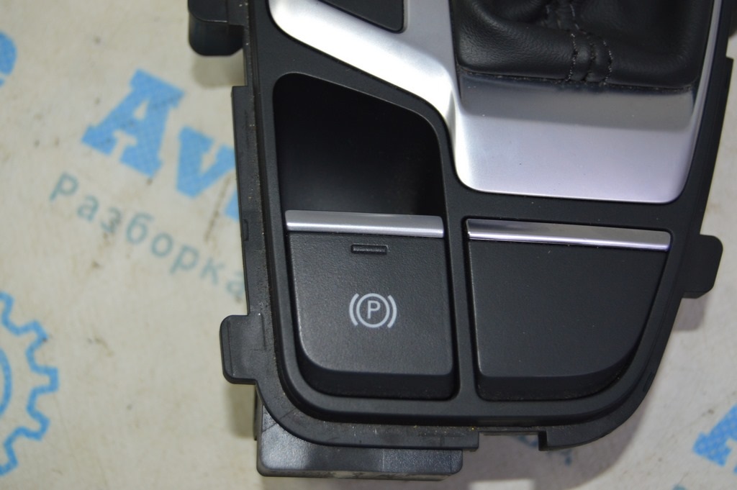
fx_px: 1166
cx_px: 368
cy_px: 245
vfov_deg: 23.7
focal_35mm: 57
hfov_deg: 35.1
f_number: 4.8
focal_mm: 38
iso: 560
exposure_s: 1/60
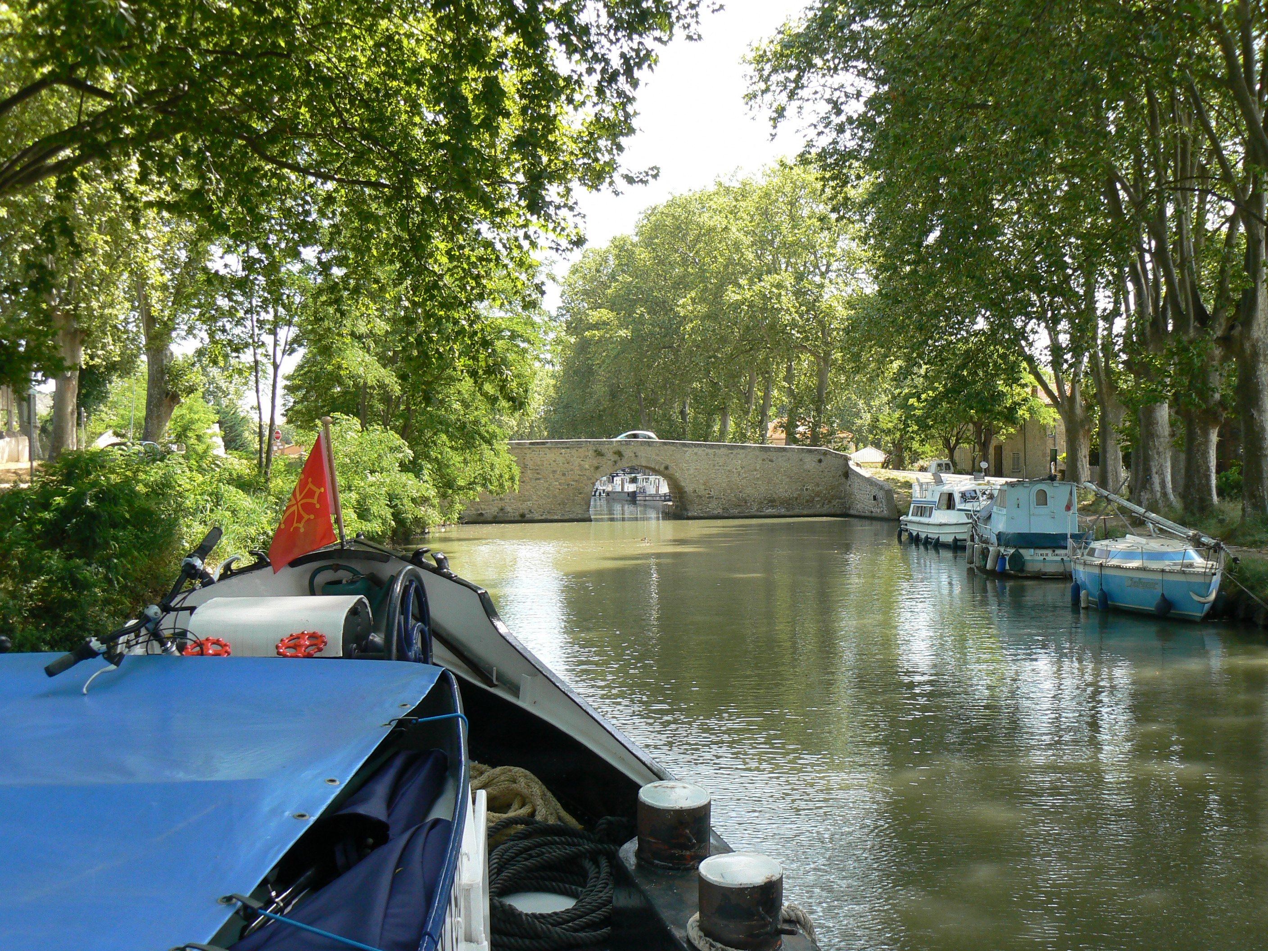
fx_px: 1319
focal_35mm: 36
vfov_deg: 39.7
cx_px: 634
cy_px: 476
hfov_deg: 51.4
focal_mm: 6
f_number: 5.6
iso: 80
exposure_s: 1/125
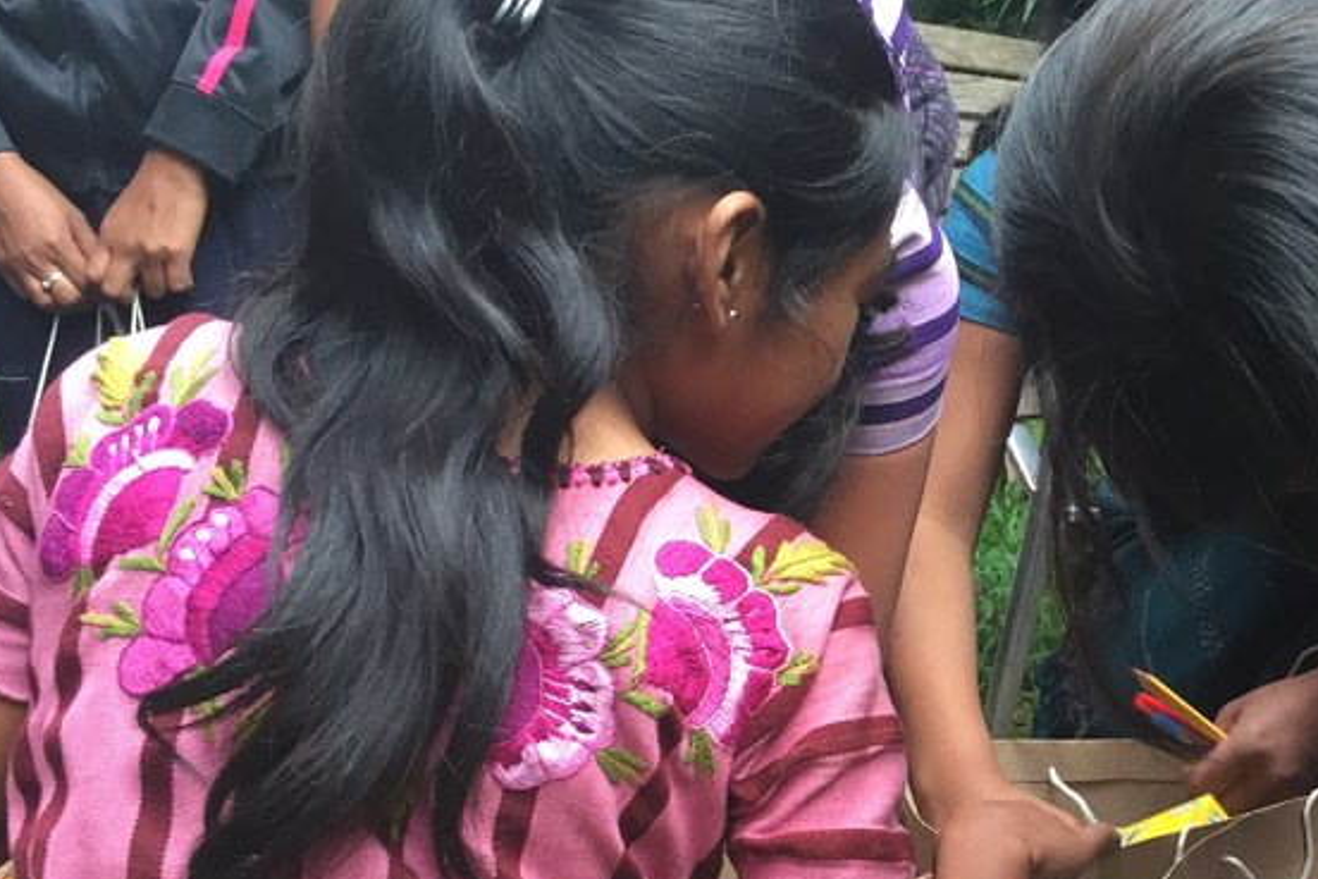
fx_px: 2050
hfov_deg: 34.2
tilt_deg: -14.5
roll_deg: -0.8
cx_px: 1113
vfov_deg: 23.8
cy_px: 724
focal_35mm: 56
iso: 40
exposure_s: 1/40
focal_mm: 4.15
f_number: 2.2
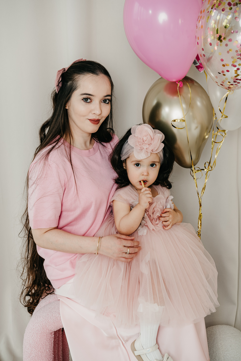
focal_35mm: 61
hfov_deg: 22.3
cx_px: 122
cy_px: 183
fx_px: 612
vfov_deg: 32.9
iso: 160
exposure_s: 1/125
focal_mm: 60
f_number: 6.3
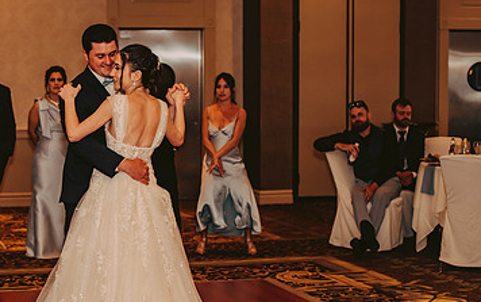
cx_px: 101
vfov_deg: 15.8
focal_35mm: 83
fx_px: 1089
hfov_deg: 24.5
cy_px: 170
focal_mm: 50
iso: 800
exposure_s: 1/125
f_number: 2.5
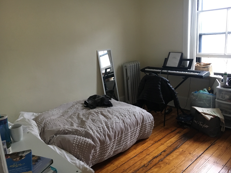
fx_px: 200
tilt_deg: -15.0
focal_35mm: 30
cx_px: 114
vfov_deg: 46.8
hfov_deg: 60.0
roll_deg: +4.4
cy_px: 88
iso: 200
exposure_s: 1/30
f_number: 2.2
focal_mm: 4.15
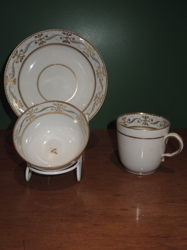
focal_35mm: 39
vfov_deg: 47.9
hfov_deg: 36.8
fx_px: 281
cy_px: 125
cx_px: 94
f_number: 3.8
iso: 100
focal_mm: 7
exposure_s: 1/30
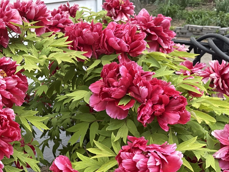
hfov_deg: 33.8
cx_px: 28
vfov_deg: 26.9
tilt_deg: -20.2
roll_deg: +4.2
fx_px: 357
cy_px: 115
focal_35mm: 54
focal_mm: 5.96
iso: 320
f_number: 1.6
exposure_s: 1/60
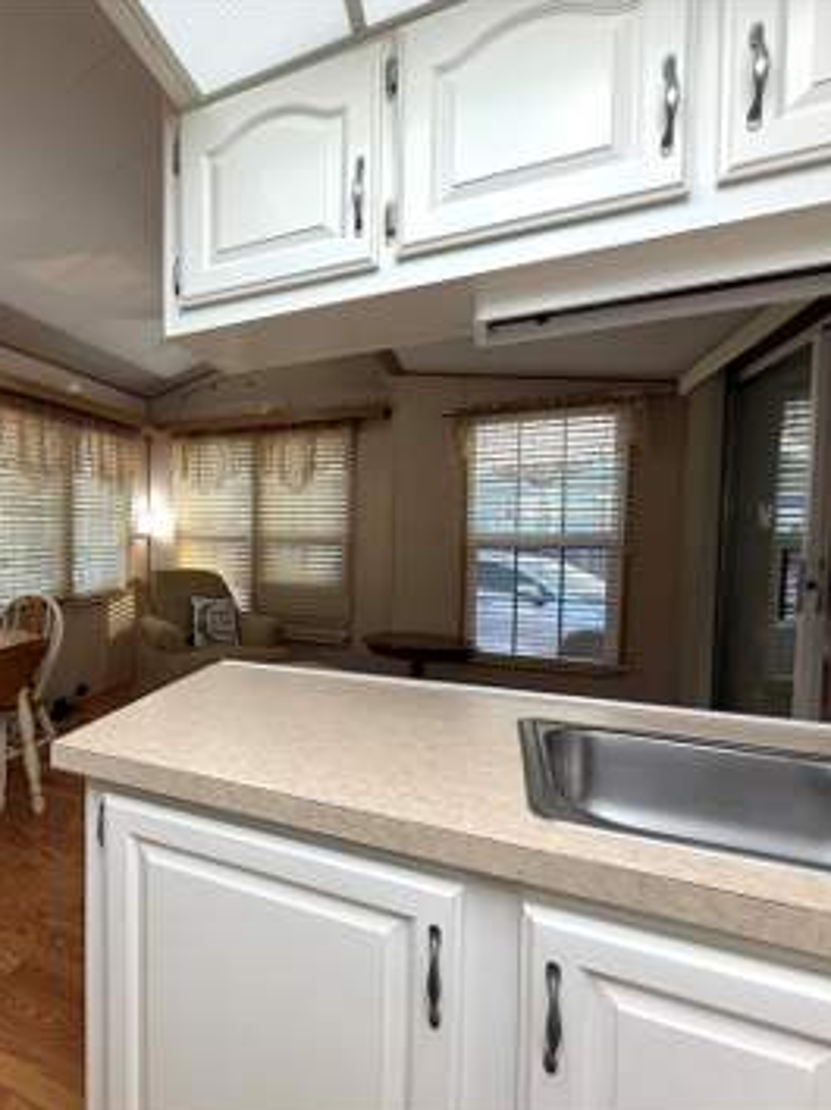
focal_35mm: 19
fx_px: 609
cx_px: 141
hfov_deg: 61.6
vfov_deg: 84.7
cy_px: 558
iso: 200
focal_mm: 2.22
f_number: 2.2
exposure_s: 1/120
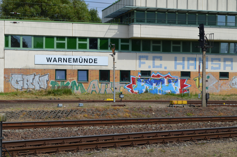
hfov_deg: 24.7
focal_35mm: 82
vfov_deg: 16.5
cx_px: 118
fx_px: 542
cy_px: 78
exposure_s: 1/320
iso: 100
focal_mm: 55
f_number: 9
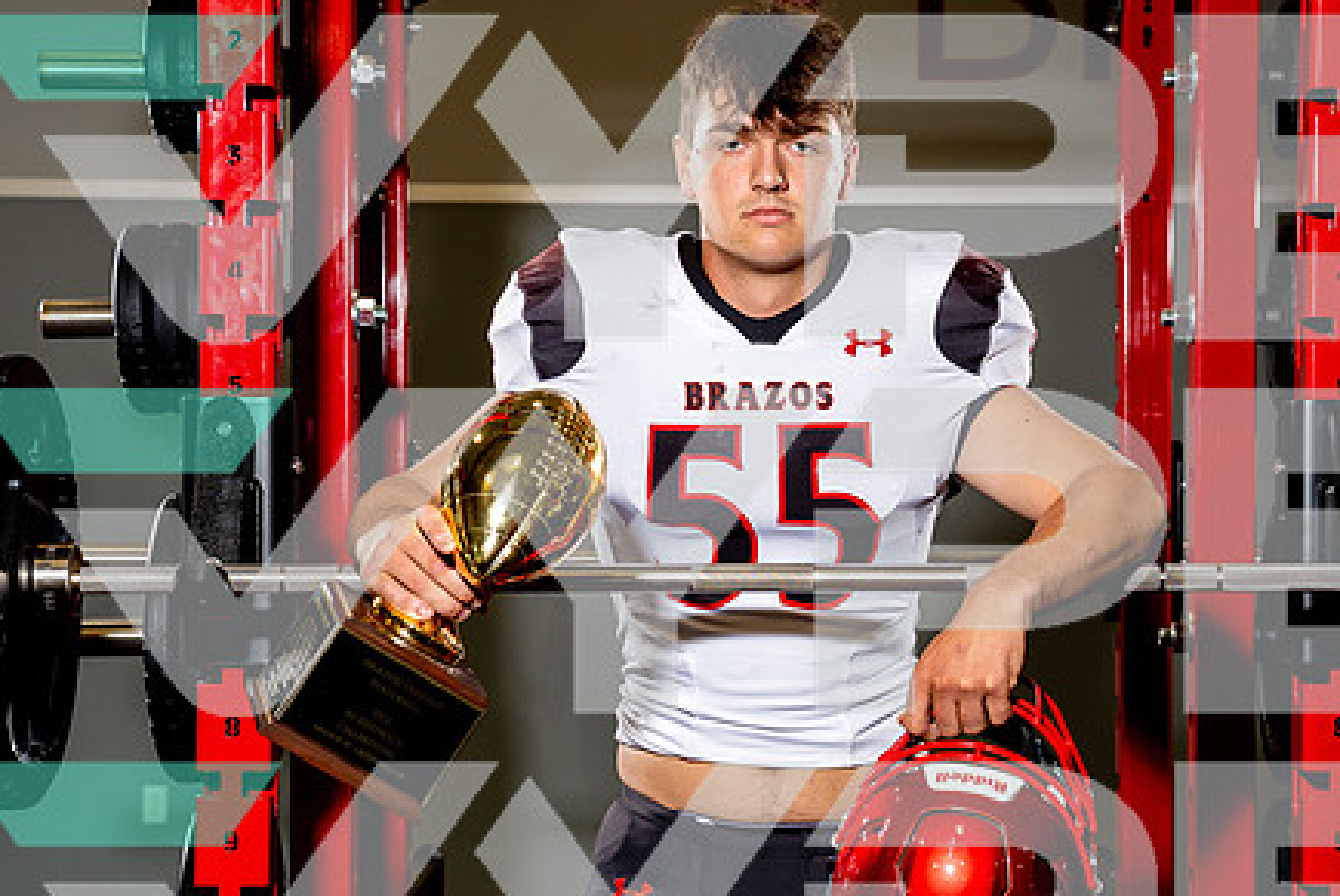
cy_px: 539
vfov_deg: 16.3
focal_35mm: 84
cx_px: 764
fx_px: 3130
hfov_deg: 24.1
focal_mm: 58
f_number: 5.6
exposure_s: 1/250
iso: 500
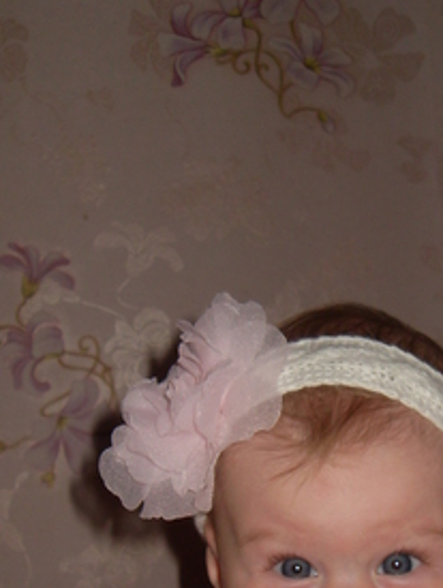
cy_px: 513
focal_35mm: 74
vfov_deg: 25.6
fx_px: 1260
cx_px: 279
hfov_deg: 19.9
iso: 100
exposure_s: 1/45
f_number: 2.8
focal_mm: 6.3
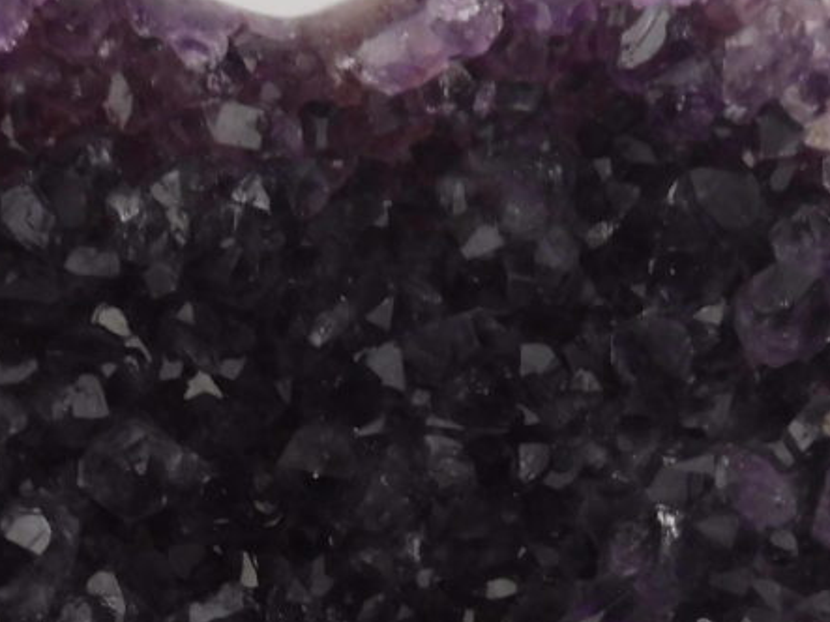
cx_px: 319
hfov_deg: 29.7
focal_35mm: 65
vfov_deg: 22.0
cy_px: 564
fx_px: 1558
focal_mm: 4.3
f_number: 3.3
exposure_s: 1/30
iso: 400
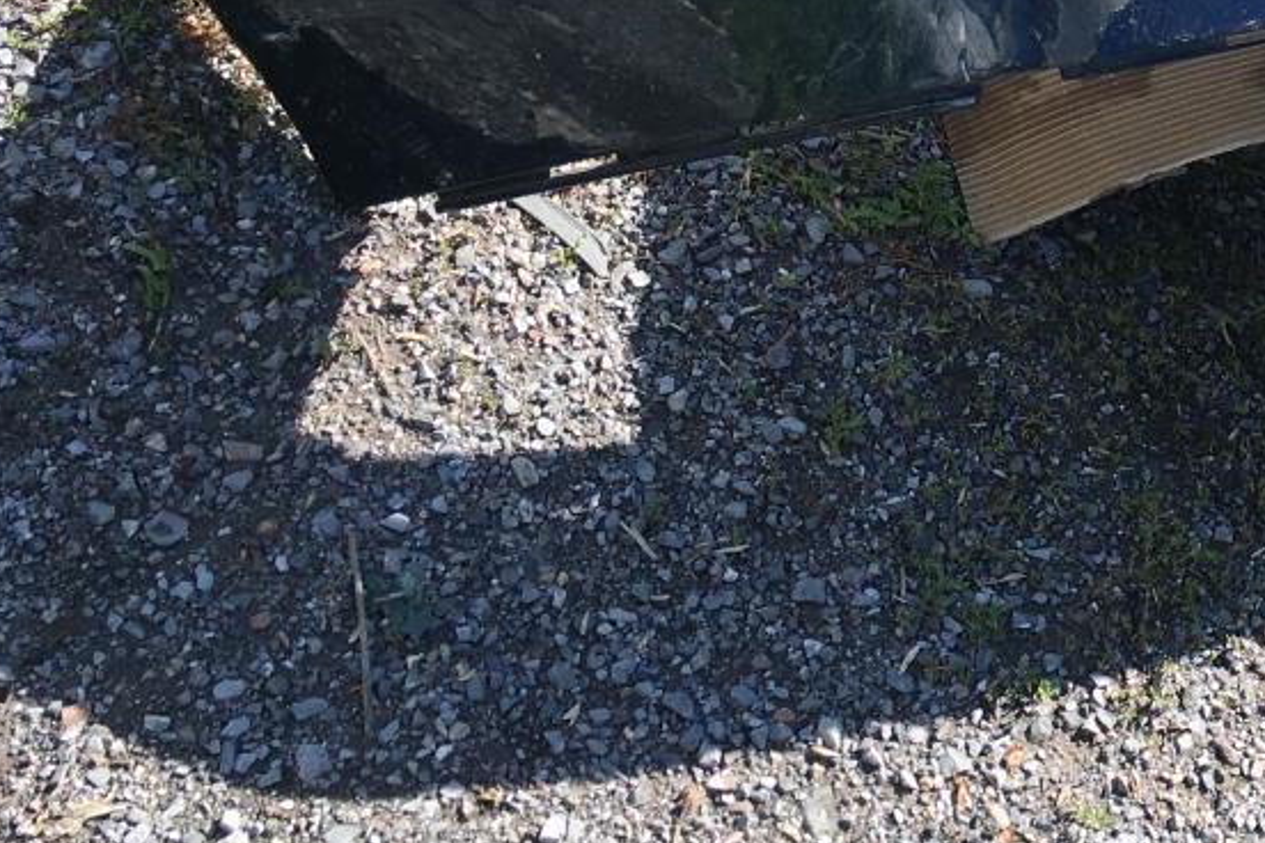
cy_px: -99
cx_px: 1393
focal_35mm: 70
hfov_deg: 26.5
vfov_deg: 18.7
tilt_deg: -37.5
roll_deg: -30.4
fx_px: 2460
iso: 25
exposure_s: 1/513
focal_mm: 4.15
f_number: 2.2
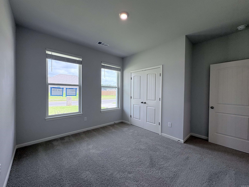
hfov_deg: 102.1
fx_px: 101
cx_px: 124
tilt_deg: -0.1
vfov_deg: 85.7
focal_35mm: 14
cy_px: 94
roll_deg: -0.7
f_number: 2.2
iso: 64
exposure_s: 1/213
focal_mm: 2.22
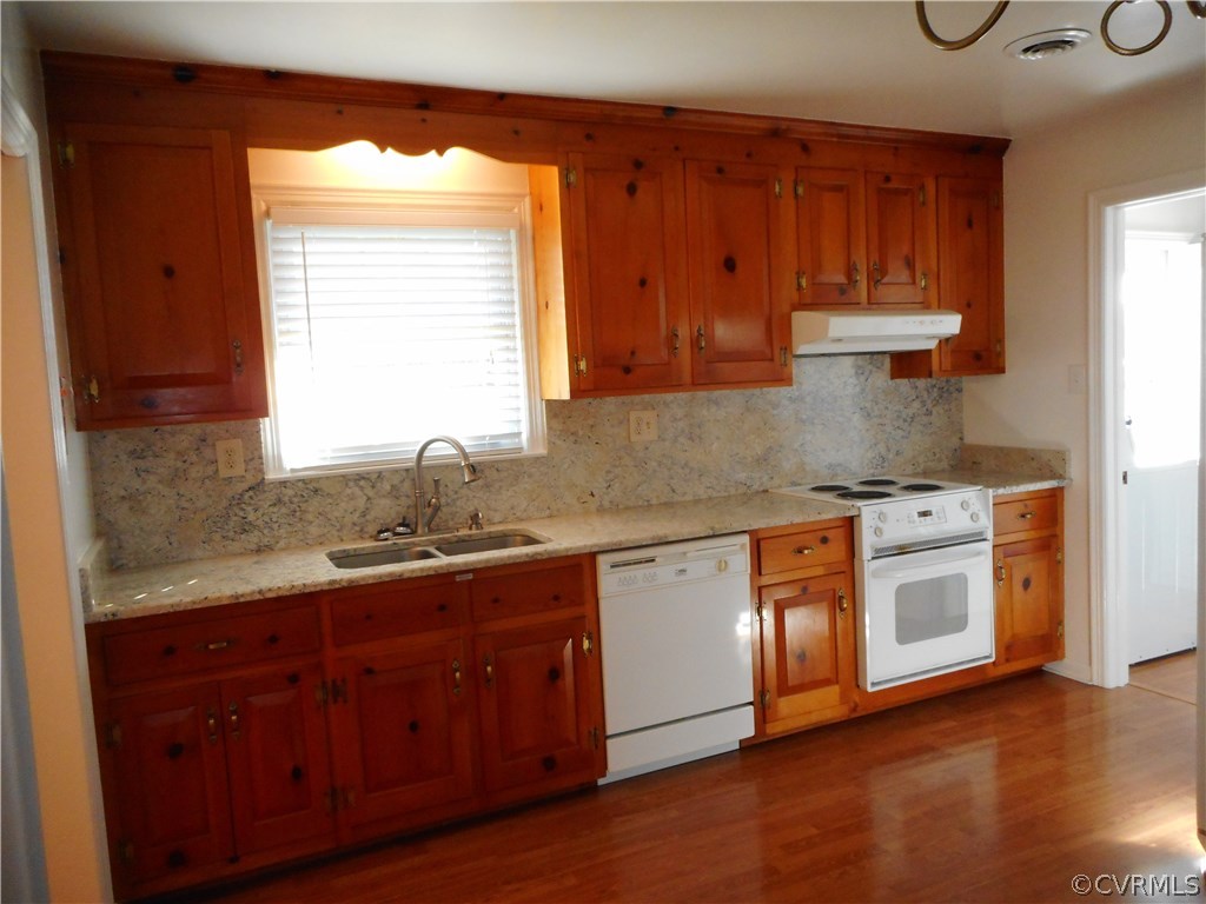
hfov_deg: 69.4
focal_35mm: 25
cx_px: 603
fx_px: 871
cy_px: 452
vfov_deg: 54.9
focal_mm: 4.5
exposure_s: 1/25
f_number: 3.7
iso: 400
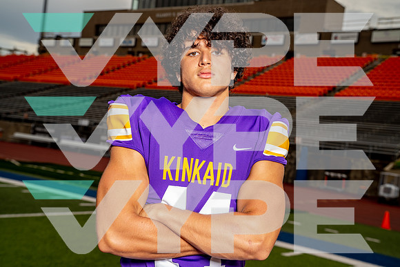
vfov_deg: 28.1
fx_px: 533
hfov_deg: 41.1
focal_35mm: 48
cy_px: 134
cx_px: 200
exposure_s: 1/200
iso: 100
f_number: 5.6
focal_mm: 48
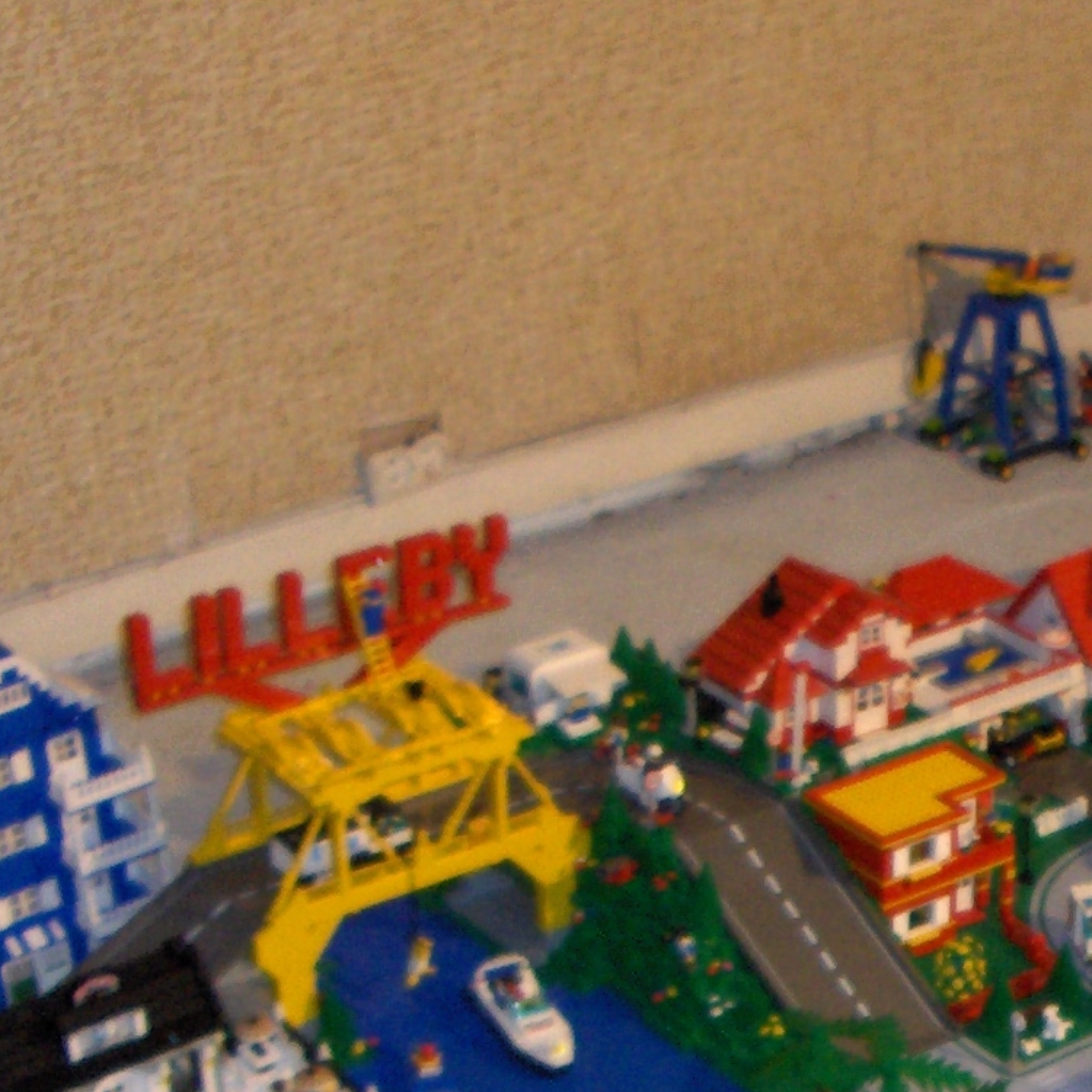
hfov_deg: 17.9
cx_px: 1075
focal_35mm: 95
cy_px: 1153
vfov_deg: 17.8
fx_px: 3391
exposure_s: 1/60
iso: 100
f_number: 2.6
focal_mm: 5.8
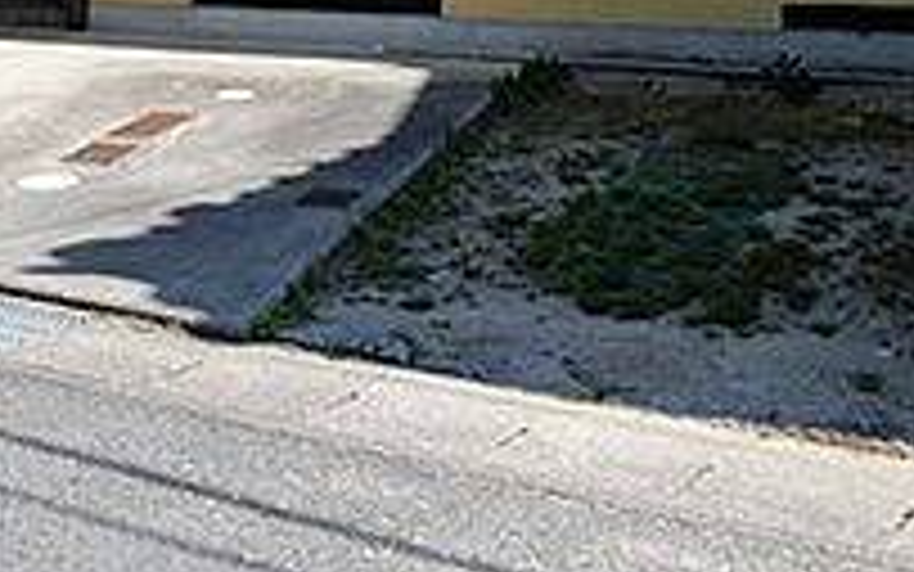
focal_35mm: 77
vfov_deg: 15.5
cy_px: -302
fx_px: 1919
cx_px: 527
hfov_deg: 26.8
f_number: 8
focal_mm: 16
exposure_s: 1/400
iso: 400
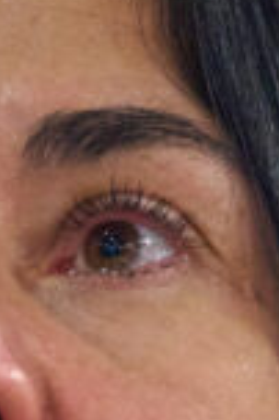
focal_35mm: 1040
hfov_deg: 1.3
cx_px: 11
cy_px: 1130
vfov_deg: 2.0
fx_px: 12117
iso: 2500
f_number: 2.8
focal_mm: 137
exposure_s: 1/100
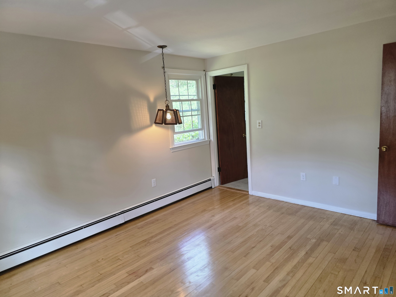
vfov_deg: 58.9
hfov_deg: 73.9
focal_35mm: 23
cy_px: 148
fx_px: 263
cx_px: 198
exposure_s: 1/120
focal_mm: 6.3
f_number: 1.7
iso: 200
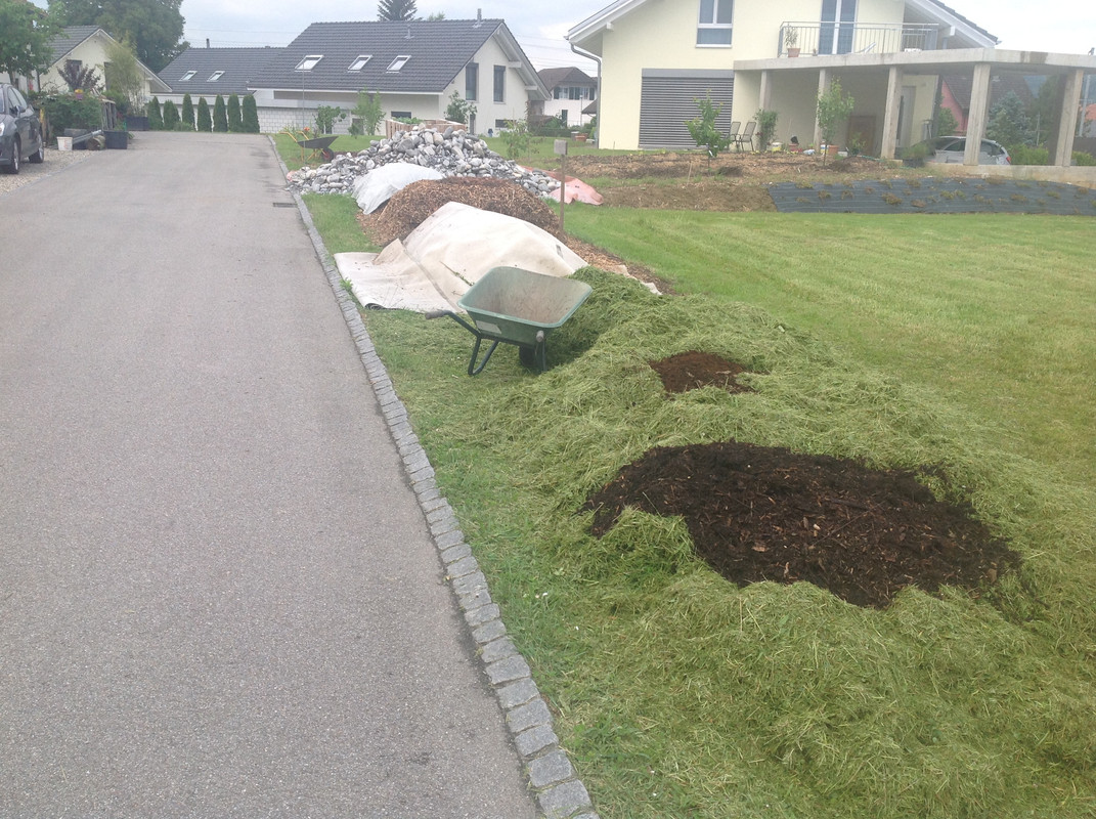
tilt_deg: -16.4
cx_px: 548
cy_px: 410
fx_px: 1107
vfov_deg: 40.6
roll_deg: -0.6
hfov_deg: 52.7
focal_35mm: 35
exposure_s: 1/975
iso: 50
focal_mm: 4.28
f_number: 2.4
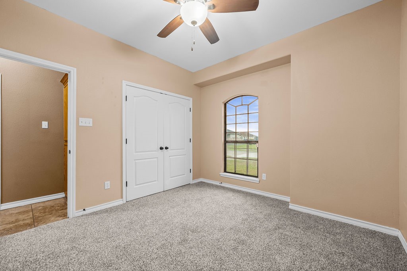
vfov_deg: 85.4
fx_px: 147
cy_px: 136
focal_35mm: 13
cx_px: 204
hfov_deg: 108.3
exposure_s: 1/5
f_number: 2.8
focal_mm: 9
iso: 640
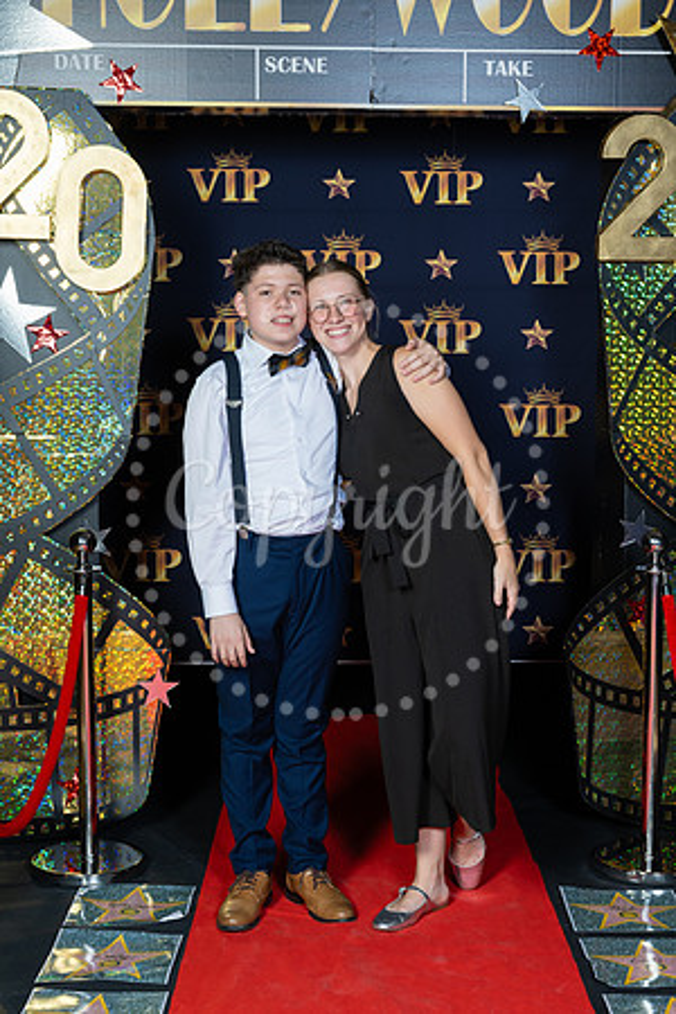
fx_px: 1493
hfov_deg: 25.5
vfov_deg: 37.5
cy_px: 507
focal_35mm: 53
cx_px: 338
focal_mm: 53
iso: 320
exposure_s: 1/100
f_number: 8
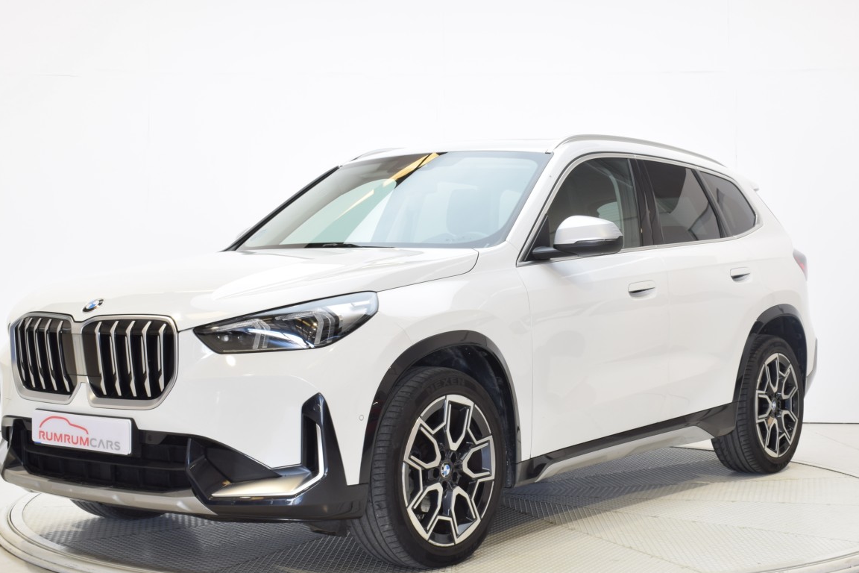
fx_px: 1352
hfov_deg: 35.3
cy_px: 295
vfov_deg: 23.9
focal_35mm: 57
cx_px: 444
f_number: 16
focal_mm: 29
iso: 100
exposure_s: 1/2
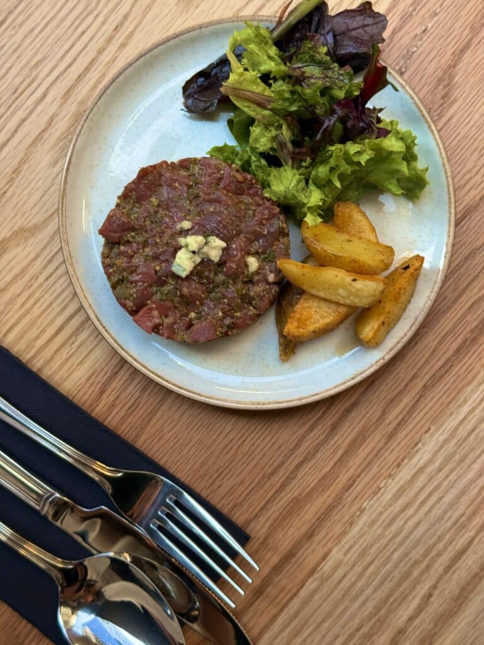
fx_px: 895
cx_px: 242
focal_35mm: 48
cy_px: 322
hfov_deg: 30.3
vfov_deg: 39.7
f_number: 1.78
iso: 80
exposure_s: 1/249
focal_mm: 6.76
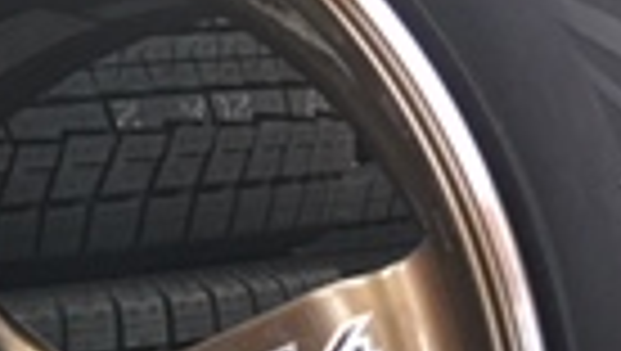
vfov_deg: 7.8
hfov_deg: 14.1
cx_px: -202
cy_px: 801
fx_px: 2407
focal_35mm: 146
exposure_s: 1/15
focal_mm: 4.15
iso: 40
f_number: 2.2
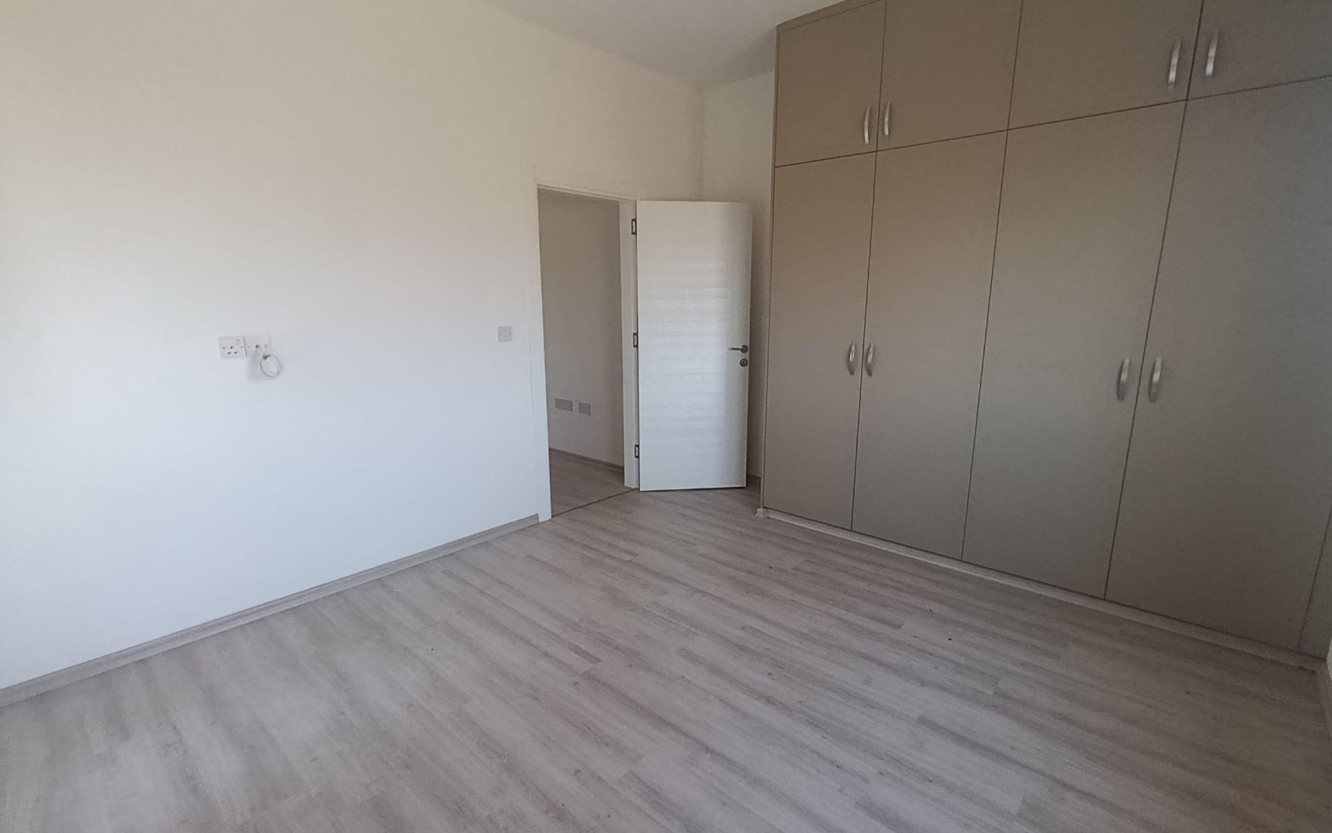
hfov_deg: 94.4
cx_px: 667
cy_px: 426
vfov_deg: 68.0
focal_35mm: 17
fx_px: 617
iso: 143
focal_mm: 1.65
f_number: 2.2
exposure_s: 1/100
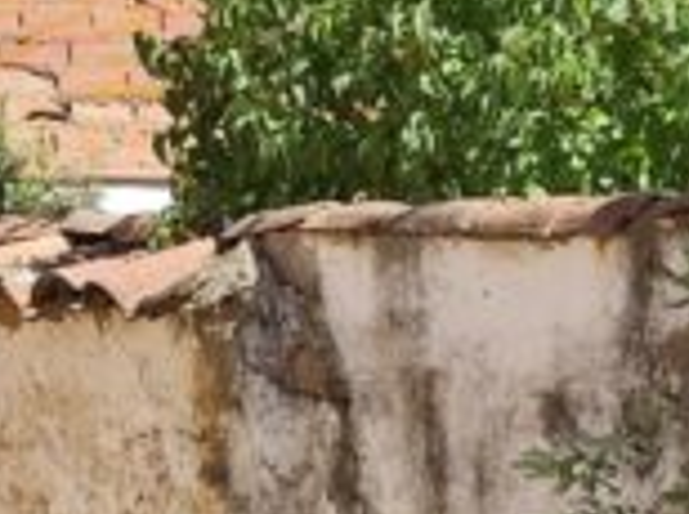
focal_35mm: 153
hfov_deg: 12.9
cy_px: 1037
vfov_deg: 9.1
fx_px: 3041
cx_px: 233
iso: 50
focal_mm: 6.19
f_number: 1.65
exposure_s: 1/764
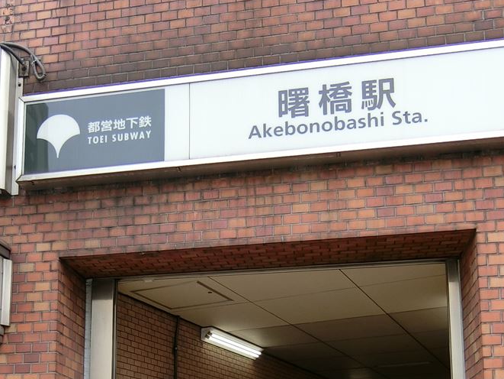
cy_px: 403
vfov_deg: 28.9
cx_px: 220
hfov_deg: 41.2
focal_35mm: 46
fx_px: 670
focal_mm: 4.06
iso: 80
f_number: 2.7
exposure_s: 1/250
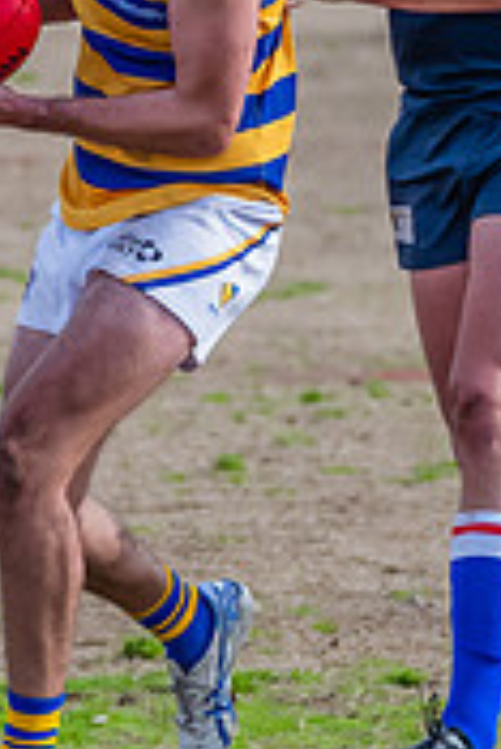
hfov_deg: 0.8
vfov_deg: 1.2
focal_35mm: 1759
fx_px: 36644
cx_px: 382
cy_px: 82
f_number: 5.6
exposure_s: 1/1600
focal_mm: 320
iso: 900
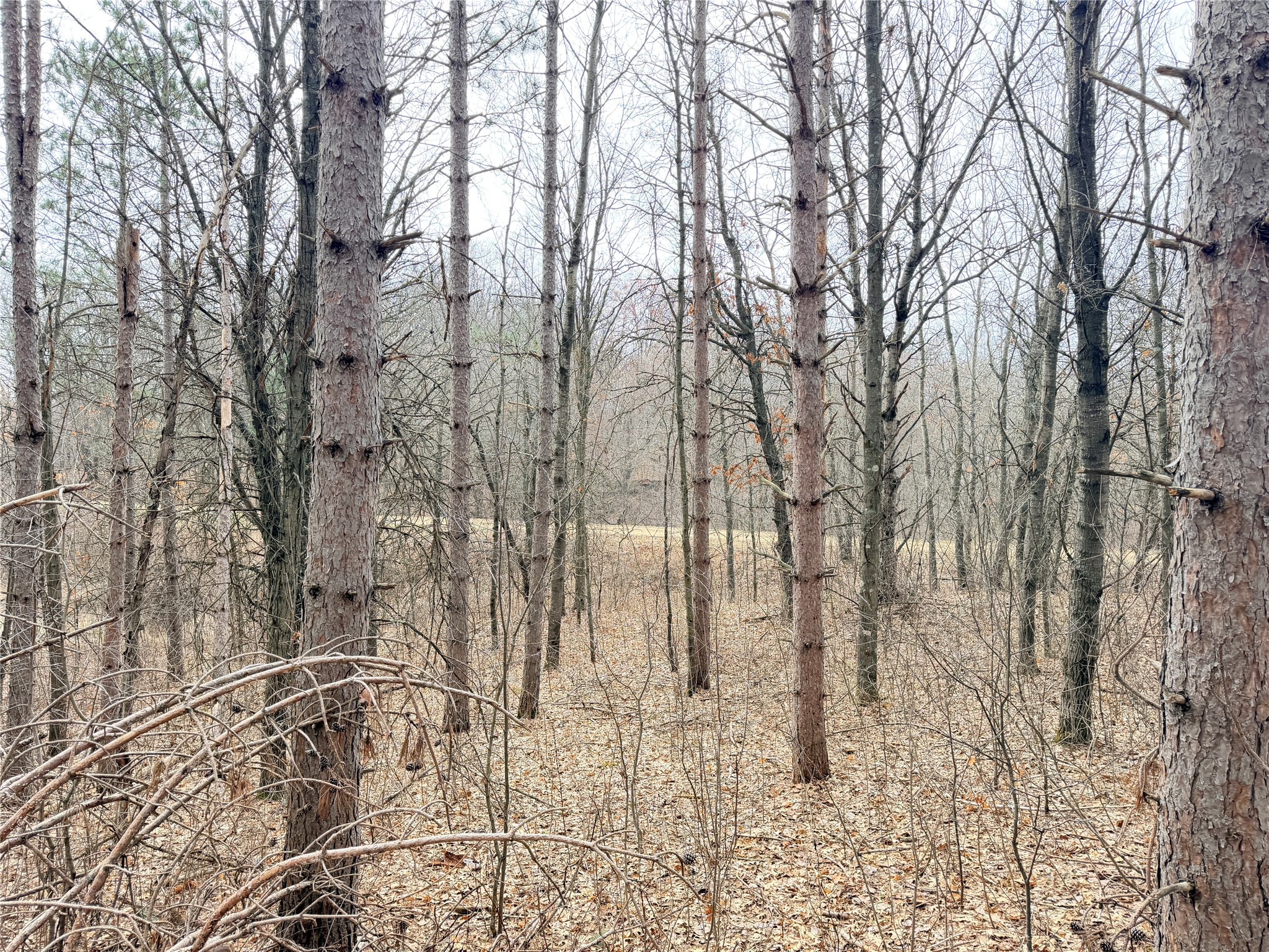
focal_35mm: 24
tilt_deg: -1.3
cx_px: 634
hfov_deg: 71.6
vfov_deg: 56.8
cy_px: 476
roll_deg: -1.1
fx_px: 880
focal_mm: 6.76
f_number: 1.78
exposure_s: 1/728
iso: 100
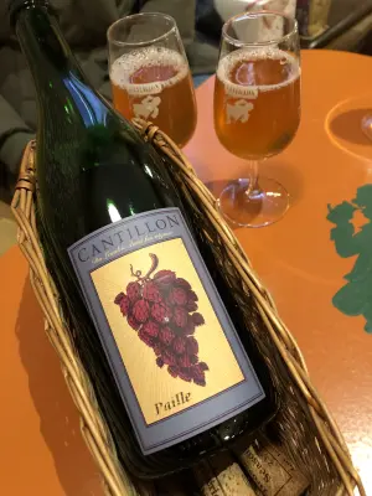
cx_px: 186
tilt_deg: -48.6
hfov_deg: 49.7
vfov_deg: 63.4
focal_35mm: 28
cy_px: 248
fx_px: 401
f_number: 1.8
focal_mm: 3.99
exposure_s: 1/11
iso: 100
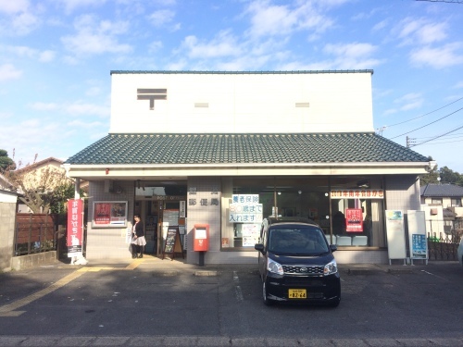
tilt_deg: +6.0
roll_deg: +0.2
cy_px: 174
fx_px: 388
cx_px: 232
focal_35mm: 29
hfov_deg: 61.7
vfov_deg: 48.2
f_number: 2.2
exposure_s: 1/1244
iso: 32
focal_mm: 4.15
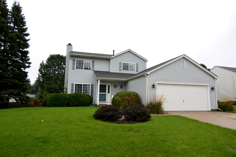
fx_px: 147
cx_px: 118
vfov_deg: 56.1
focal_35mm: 22
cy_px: 78
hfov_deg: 77.4
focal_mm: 15
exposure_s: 1/200
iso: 100
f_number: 5
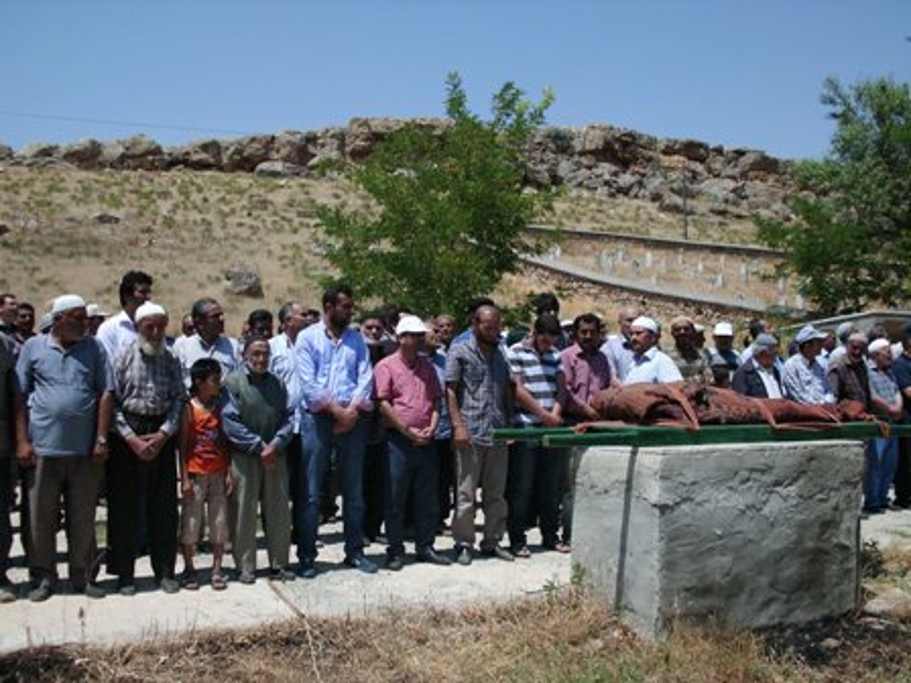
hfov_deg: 51.4
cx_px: 456
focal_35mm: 36
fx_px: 947
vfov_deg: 39.7
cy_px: 342
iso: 64
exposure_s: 1/320
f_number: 7.3
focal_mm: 6.3
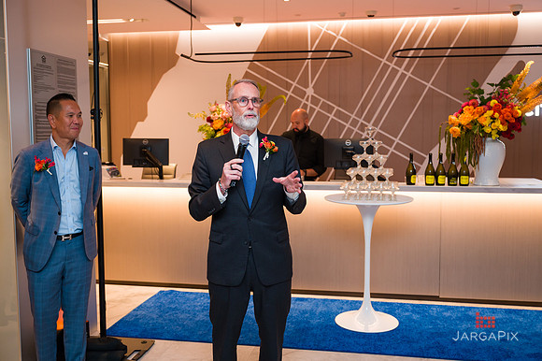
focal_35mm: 36
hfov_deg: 53.7
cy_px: 177
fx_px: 535
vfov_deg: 37.2
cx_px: 276
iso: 800
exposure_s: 1/160
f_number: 3.2
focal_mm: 34.5
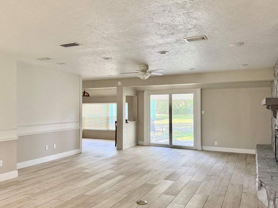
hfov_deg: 61.6
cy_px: 107
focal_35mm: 29
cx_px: 138
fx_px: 233
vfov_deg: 48.2
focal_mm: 6.76
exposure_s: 1/81
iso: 200
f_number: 1.78
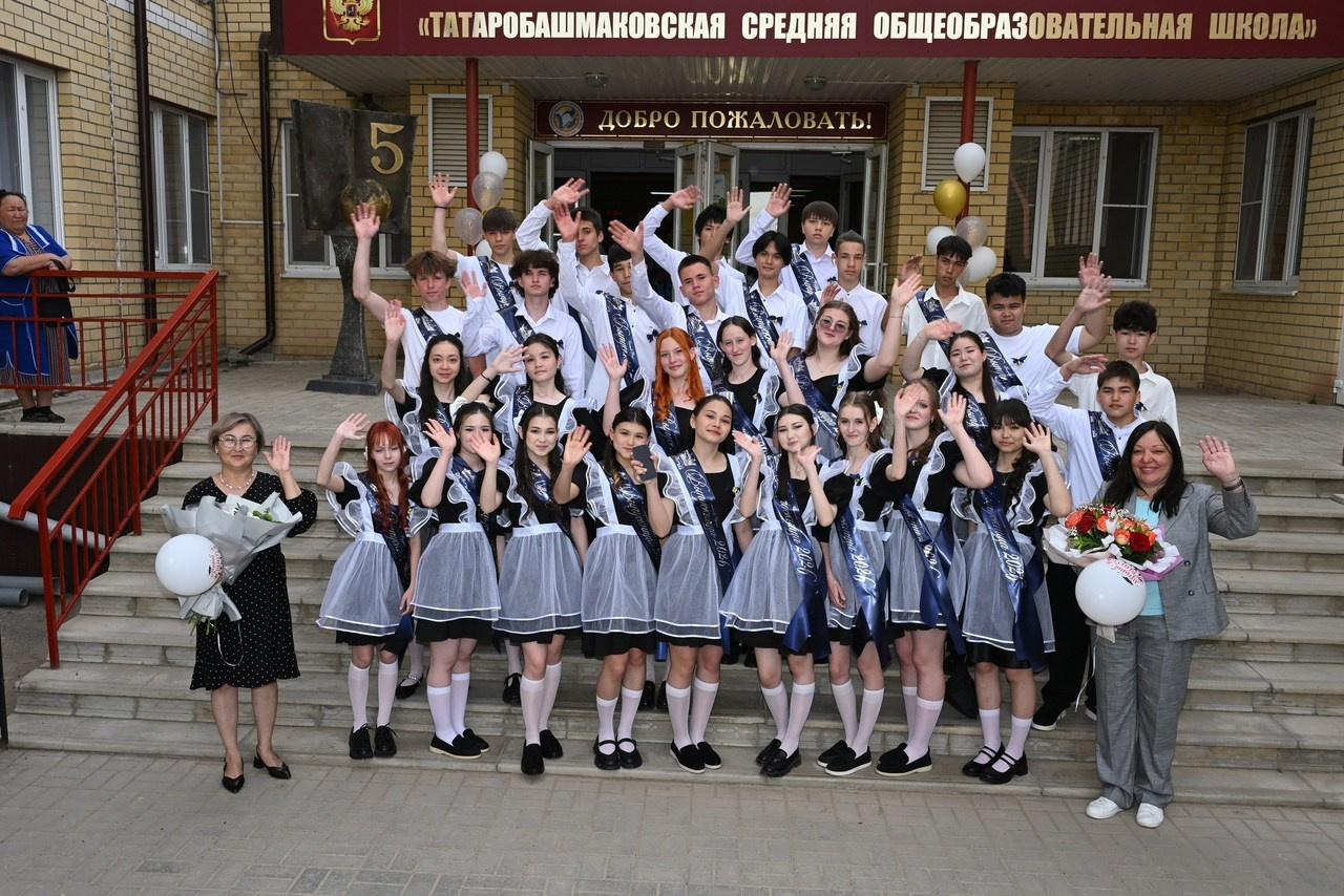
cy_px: 448
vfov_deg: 41.1
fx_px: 1195
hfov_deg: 58.7
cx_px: 672
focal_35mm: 32
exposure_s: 1/200
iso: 500
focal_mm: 32
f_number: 9
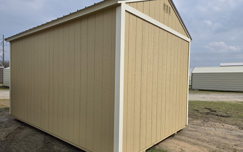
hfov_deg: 72.5
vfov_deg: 49.3
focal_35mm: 25
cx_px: 120
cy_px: 78
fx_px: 166
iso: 64
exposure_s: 1/7944
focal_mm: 6.3
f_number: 1.7
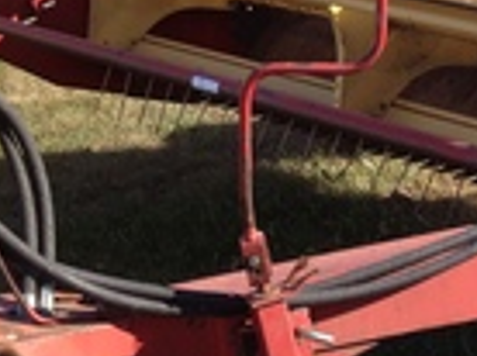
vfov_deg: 10.7
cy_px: 145
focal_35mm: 138
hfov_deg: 13.8
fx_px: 1898
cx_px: 601
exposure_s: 1/681
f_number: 2.4
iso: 50
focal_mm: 4.28
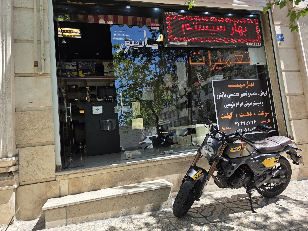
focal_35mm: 23
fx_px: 205
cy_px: 116
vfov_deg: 58.9
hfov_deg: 73.9
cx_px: 154
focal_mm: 6.3
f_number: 1.7
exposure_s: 1/2333
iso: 80
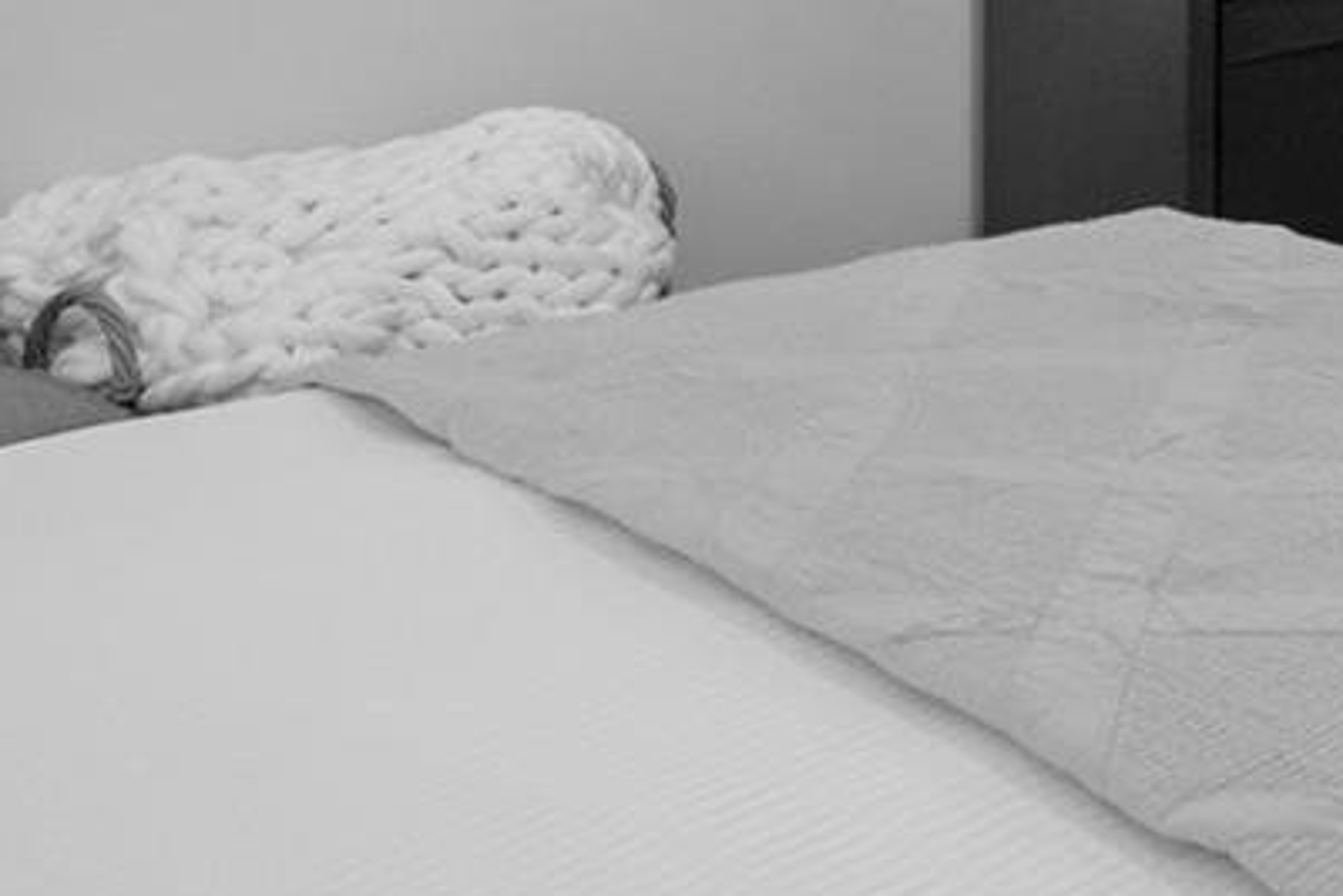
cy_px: -413
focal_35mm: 64
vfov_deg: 18.9
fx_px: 2388
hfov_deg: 26.0
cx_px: 1816
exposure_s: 1/6
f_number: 9
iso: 1250
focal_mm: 16
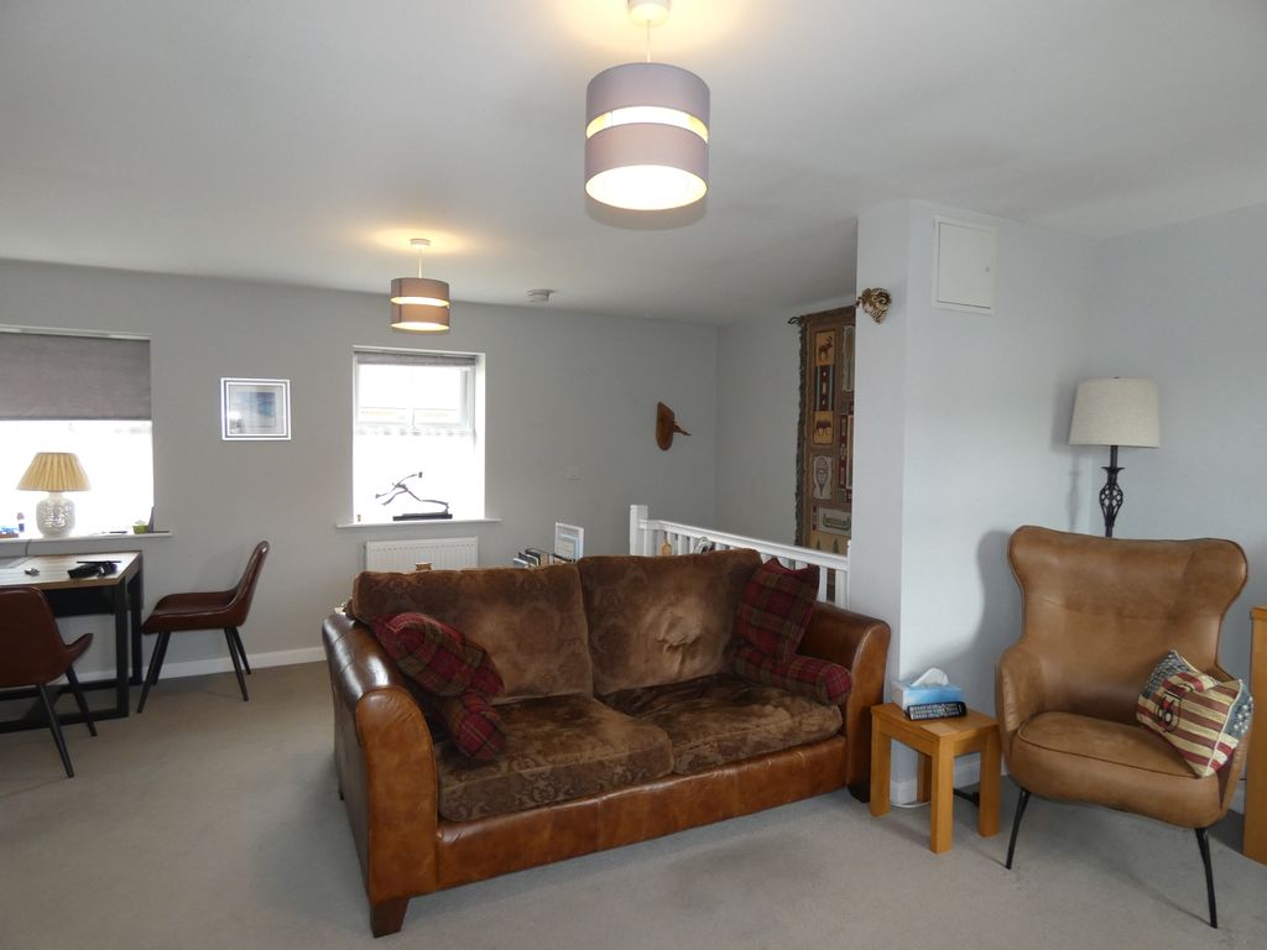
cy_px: 475
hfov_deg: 81.7
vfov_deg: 66.0
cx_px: 634
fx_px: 732
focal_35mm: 20
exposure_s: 1/60
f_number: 2.8
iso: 200
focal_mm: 3.6
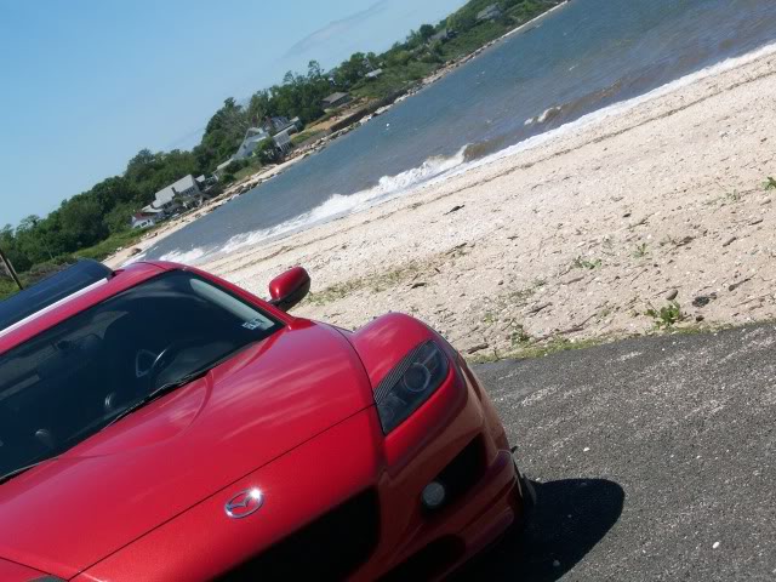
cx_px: 388
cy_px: 291
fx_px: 1838
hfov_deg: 23.8
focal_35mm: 82
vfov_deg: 18.0
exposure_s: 1/617
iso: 64
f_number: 4.6
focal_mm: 13.7
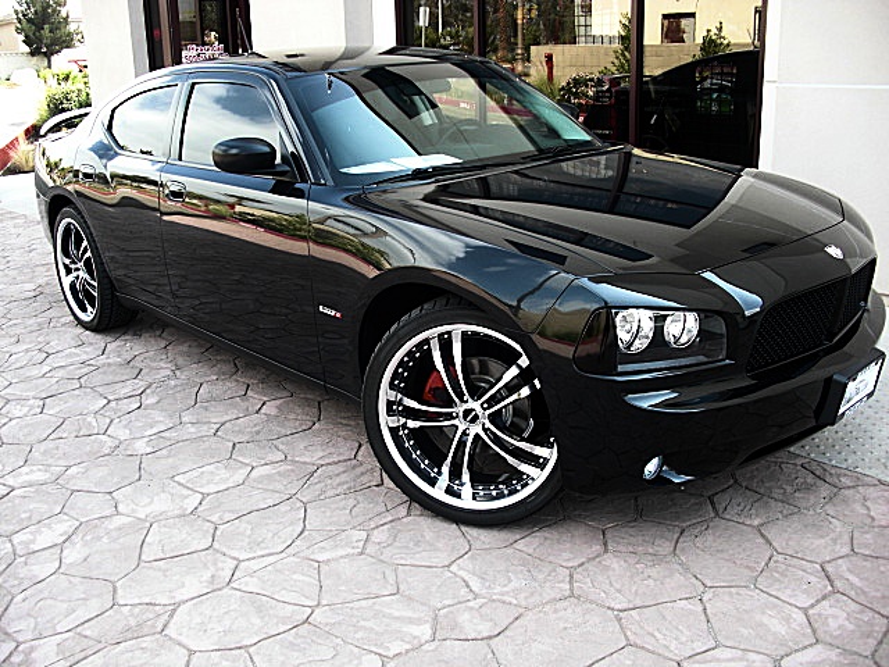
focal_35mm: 36
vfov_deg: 39.7
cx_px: 444
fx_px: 925
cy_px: 334
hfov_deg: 51.4
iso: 50
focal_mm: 6.3
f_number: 2.8
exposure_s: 1/100
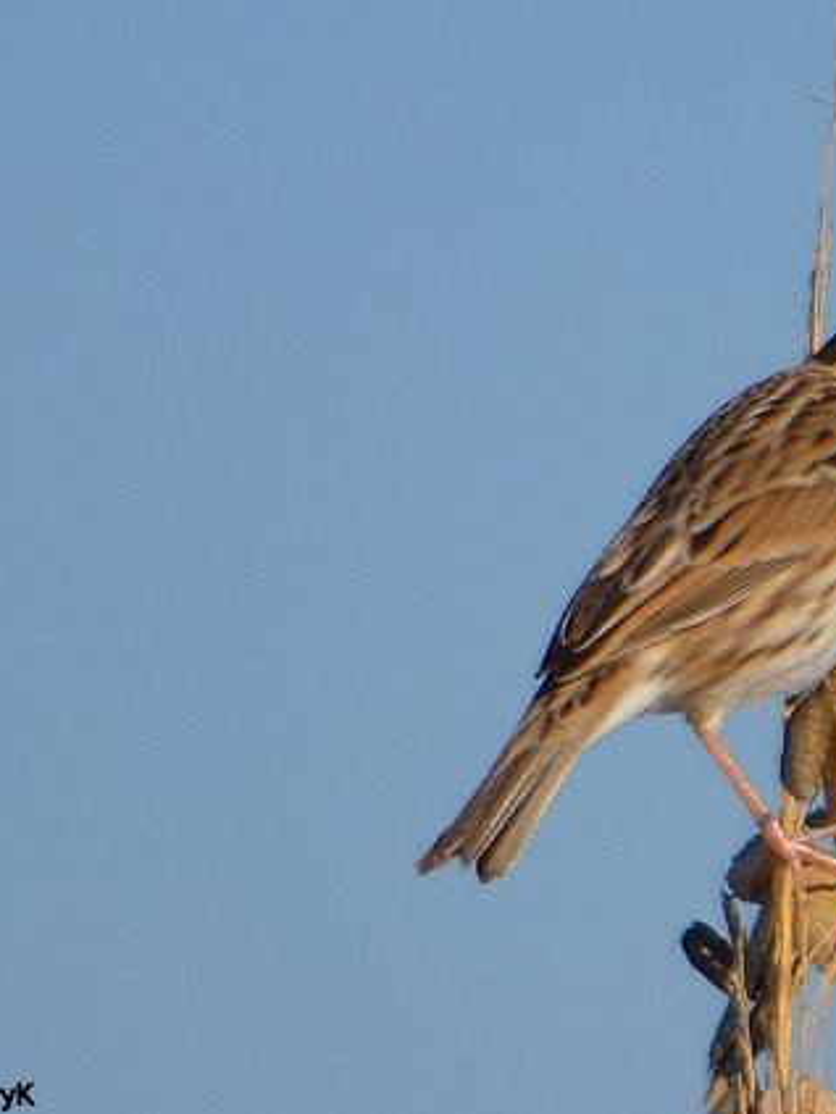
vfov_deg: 3.0
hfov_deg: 2.3
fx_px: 21027
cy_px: 557
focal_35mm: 653
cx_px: 707
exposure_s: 1/1600
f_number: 5.6
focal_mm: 300
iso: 200
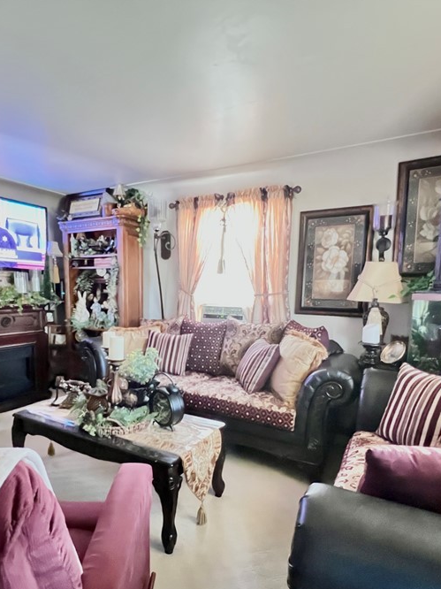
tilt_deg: -7.9
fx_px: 340
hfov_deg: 65.4
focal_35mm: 20
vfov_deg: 81.3
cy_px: 333
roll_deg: -0.8
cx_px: 181
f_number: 1.8
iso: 2500
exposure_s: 1/16
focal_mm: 1.57
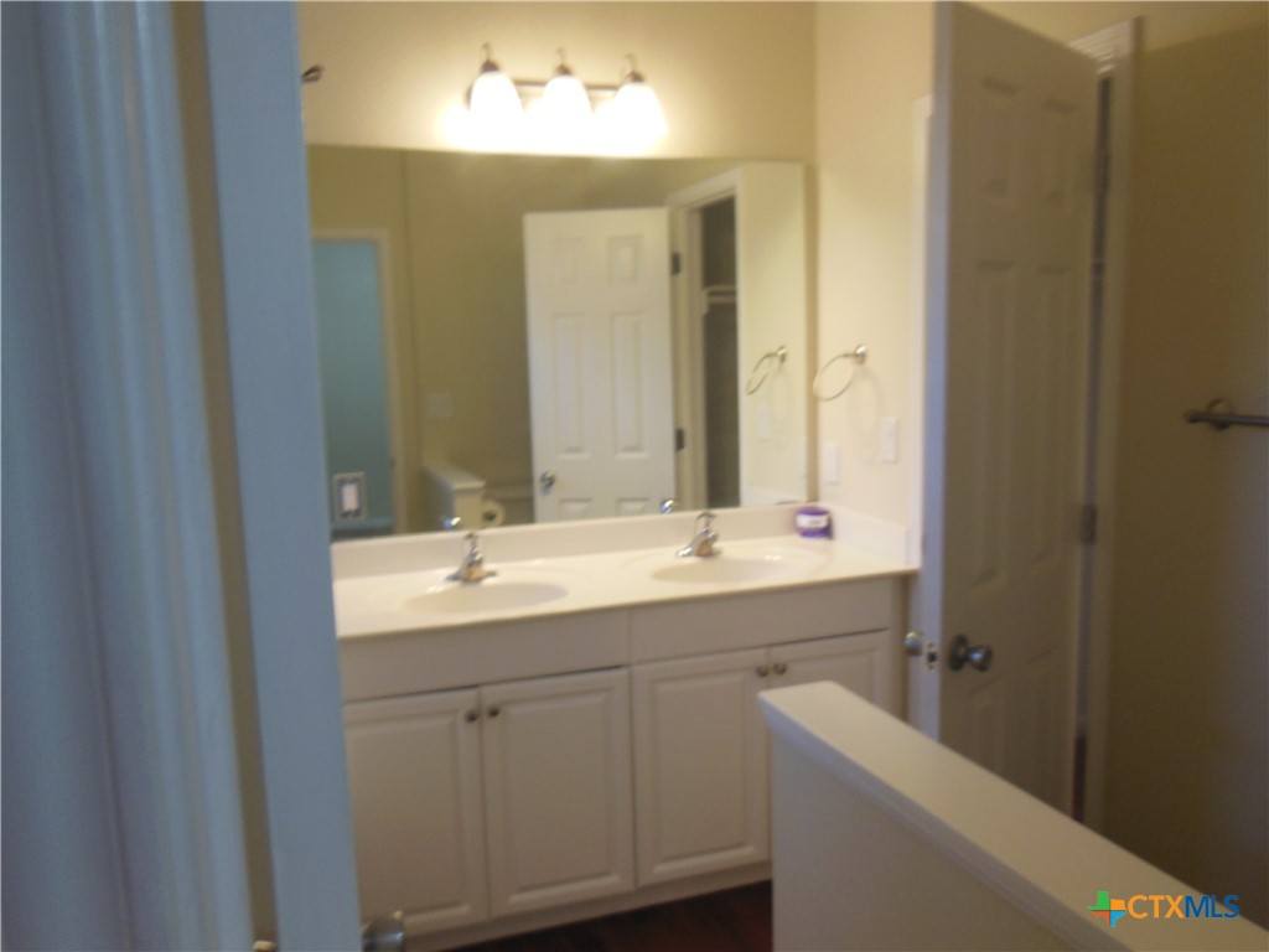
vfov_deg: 48.2
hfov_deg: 61.7
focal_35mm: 29
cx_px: 634
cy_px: 476
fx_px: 1063
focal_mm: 5.2
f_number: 3.7
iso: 200
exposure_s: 1/30
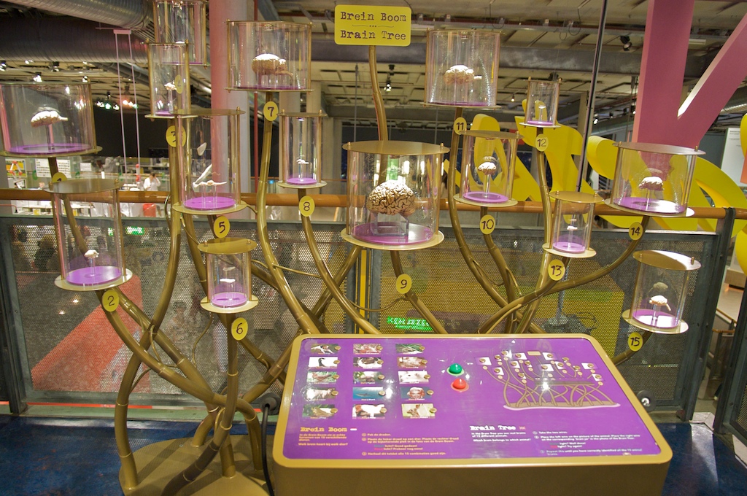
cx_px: 374
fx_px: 528
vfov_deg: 50.3
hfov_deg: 70.5
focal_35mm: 26
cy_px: 248
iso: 1600
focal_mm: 17
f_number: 2.8
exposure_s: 1/20
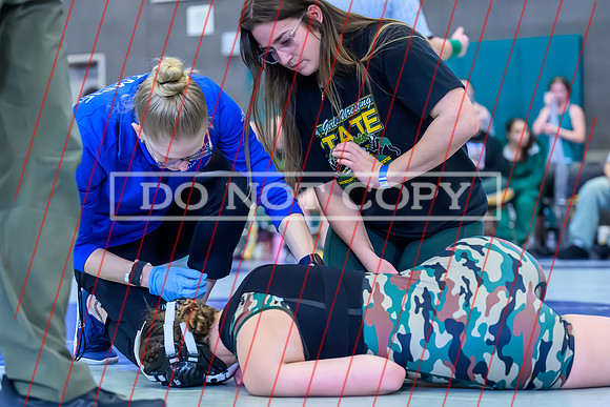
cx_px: 304
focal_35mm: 97
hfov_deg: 21.0
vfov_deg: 14.0
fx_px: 1649
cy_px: 280
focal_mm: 70
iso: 8000
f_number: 2.8
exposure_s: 1/640
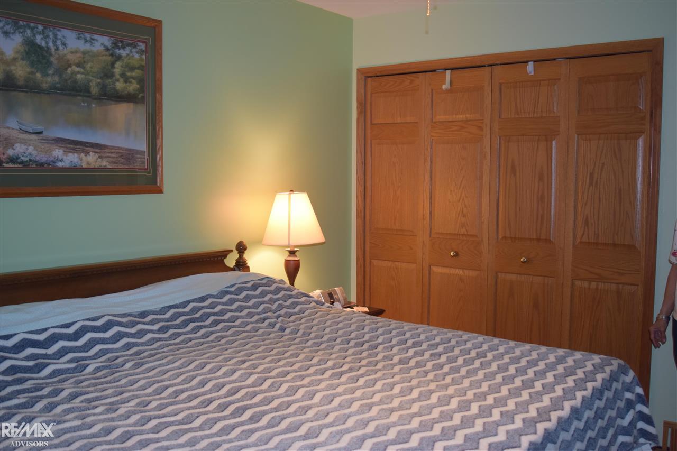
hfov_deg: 53.1
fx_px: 677
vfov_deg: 36.9
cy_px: 226
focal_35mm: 36
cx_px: 338
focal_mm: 24
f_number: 4
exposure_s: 1/60
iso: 800
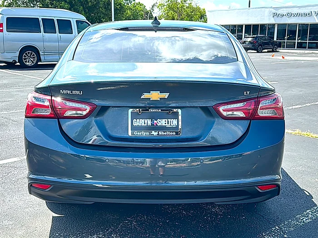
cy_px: 119
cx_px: 159
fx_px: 340
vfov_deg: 38.7
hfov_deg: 50.1
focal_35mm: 37
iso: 80
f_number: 1.78
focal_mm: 6.86
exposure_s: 1/2538
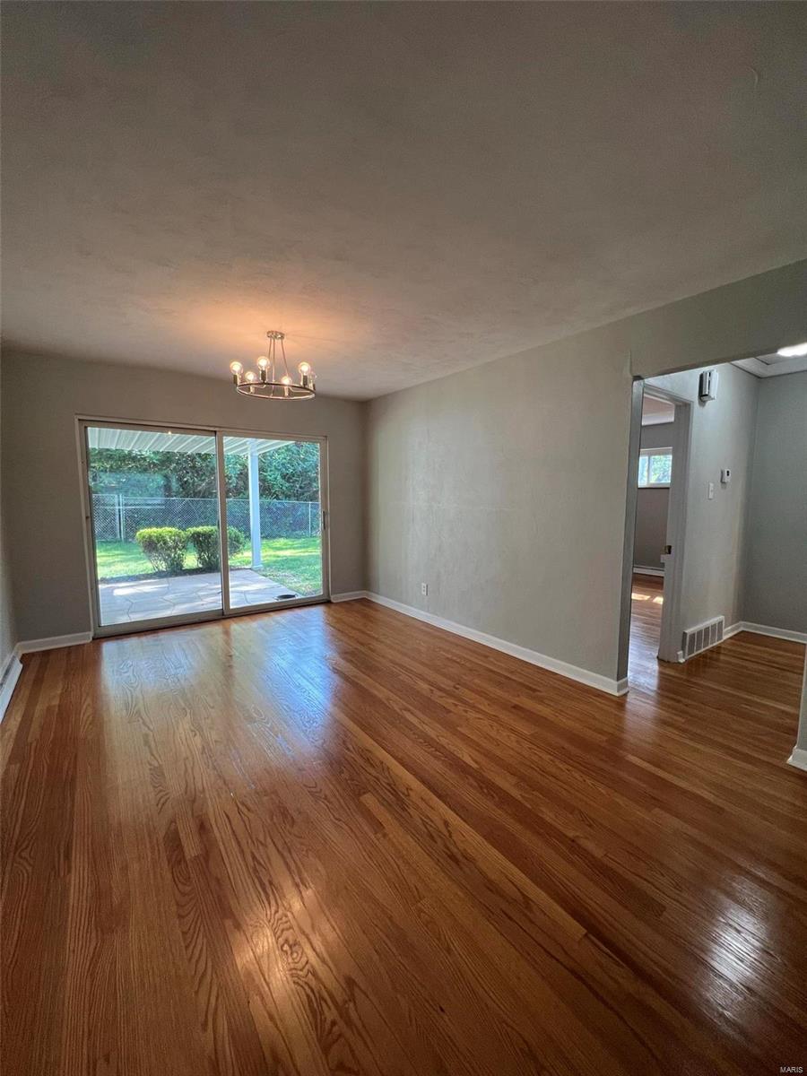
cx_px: 404
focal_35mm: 13
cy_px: 538
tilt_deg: -5.4
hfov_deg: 89.9
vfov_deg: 106.2
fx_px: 404
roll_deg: +0.3
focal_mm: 1.57
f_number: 1.8
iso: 125
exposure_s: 1/120
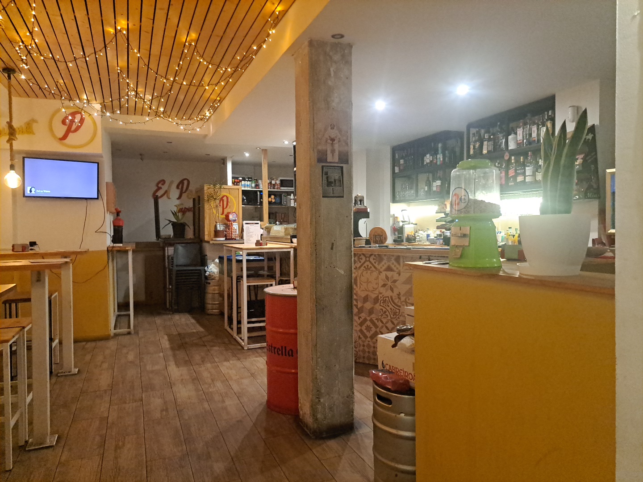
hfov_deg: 71.6
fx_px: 446
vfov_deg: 56.8
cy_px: 241
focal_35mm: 24
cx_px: 322
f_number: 1.8
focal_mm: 5.23
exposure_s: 1/50
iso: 442
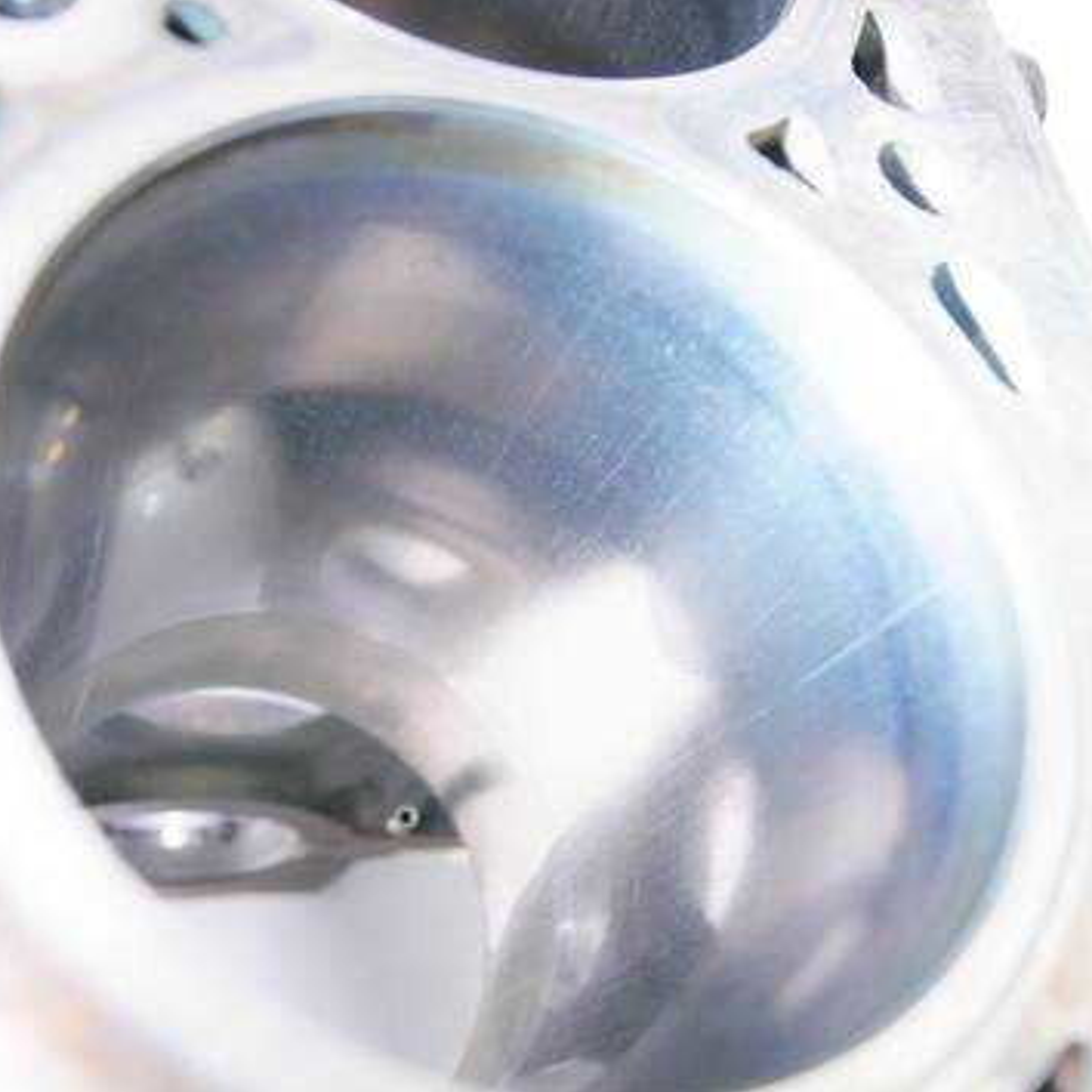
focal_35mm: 36
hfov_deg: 45.9
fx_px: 1285
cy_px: 546
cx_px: 478
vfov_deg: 46.0
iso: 1250
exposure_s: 1/60
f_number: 3.7
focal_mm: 15
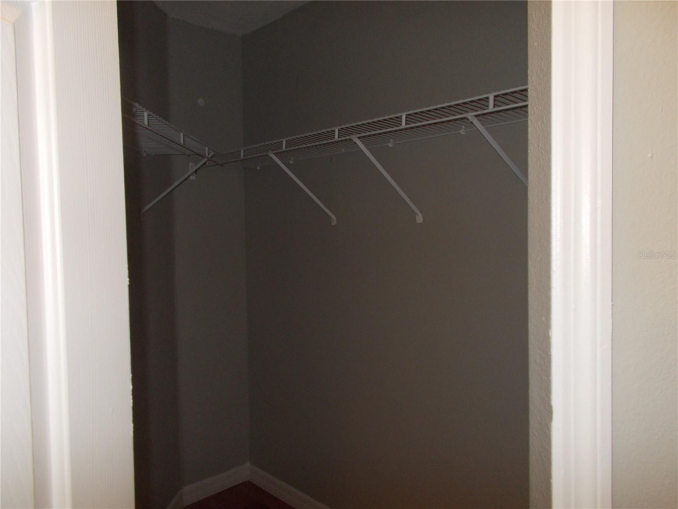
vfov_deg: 53.1
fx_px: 509
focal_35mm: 26
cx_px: 339
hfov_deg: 67.3
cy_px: 254
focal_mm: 4.6
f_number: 3.2
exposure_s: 1/25
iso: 200
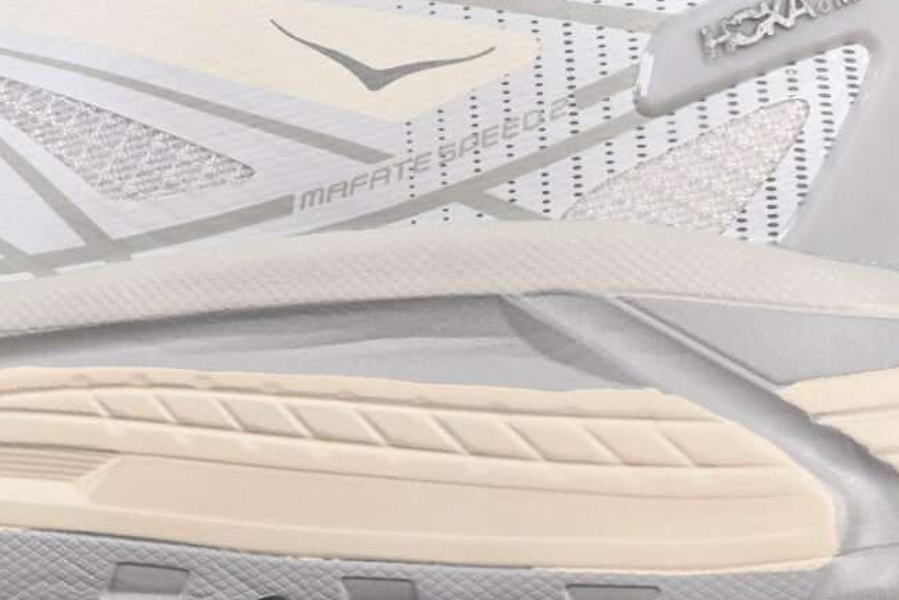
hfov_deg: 6.9
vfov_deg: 4.6
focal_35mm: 297
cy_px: -69
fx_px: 7418
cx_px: 19
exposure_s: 1/80
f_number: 8
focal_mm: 50
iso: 160
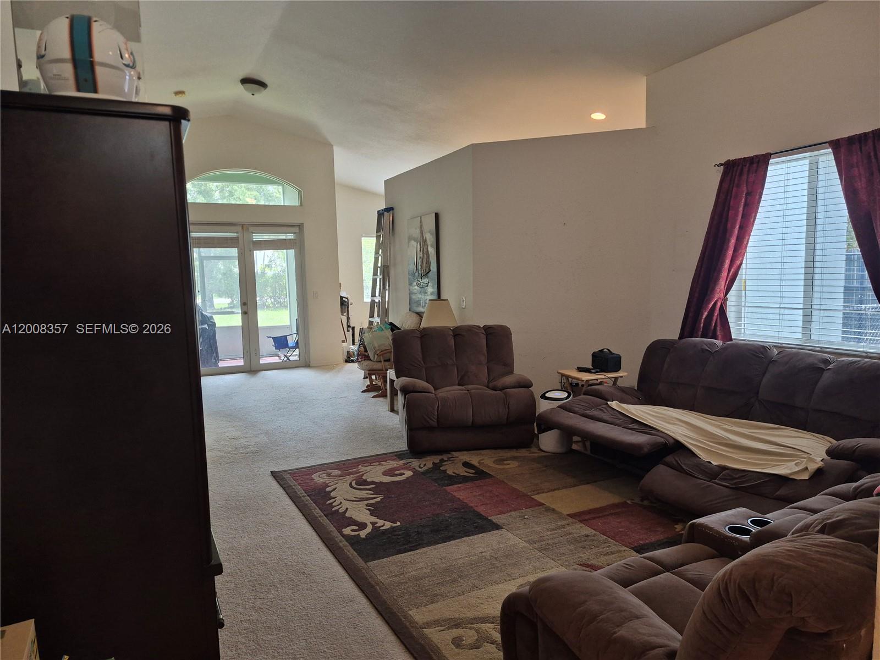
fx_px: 585
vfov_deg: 58.9
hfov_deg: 73.9
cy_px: 330
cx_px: 440
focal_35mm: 23
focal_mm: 5.4
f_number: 1.8
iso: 320
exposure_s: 1/120
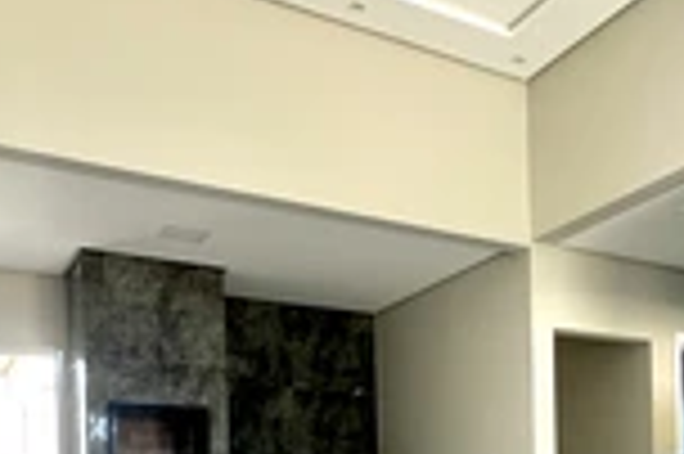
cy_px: 526
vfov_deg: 26.4
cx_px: 504
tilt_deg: -0.5
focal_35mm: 46
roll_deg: +1.6
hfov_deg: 41.6
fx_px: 873
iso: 125
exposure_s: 1/99
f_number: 2.2
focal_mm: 2.22
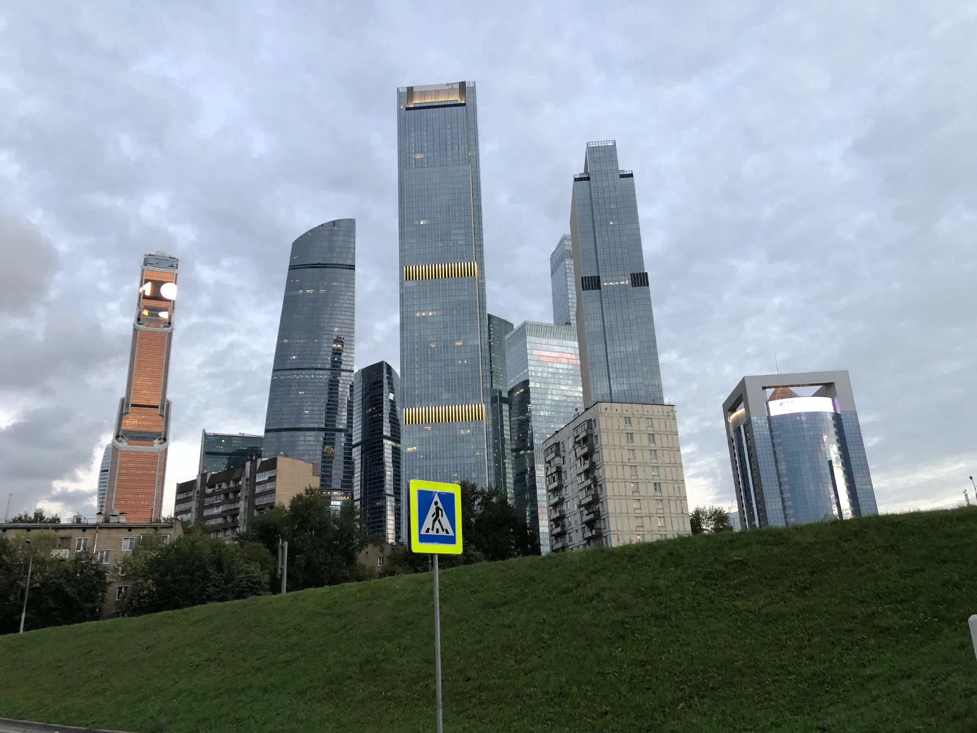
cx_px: 488
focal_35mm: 28
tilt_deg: +19.5
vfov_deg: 49.7
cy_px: 366
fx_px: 790
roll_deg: +2.5
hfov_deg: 63.4
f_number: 1.8
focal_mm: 4
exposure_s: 1/30
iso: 40
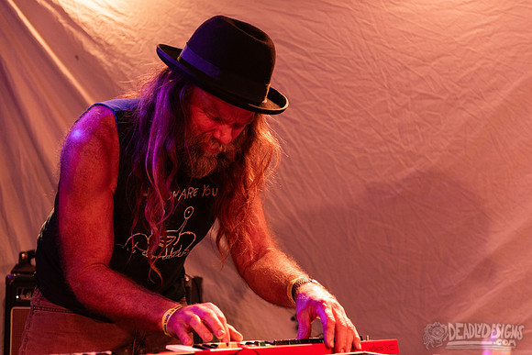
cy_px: 178
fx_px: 916
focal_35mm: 62
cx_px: 266
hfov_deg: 32.4
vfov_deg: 21.9
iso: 2000
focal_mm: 62
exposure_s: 1/125
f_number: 3.2
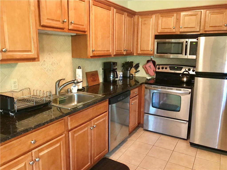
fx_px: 184
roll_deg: -0.7
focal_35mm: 28
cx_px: 114
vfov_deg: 49.7
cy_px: 85
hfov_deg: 63.4
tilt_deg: -9.3
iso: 100
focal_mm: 3.99
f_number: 1.8
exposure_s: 1/7
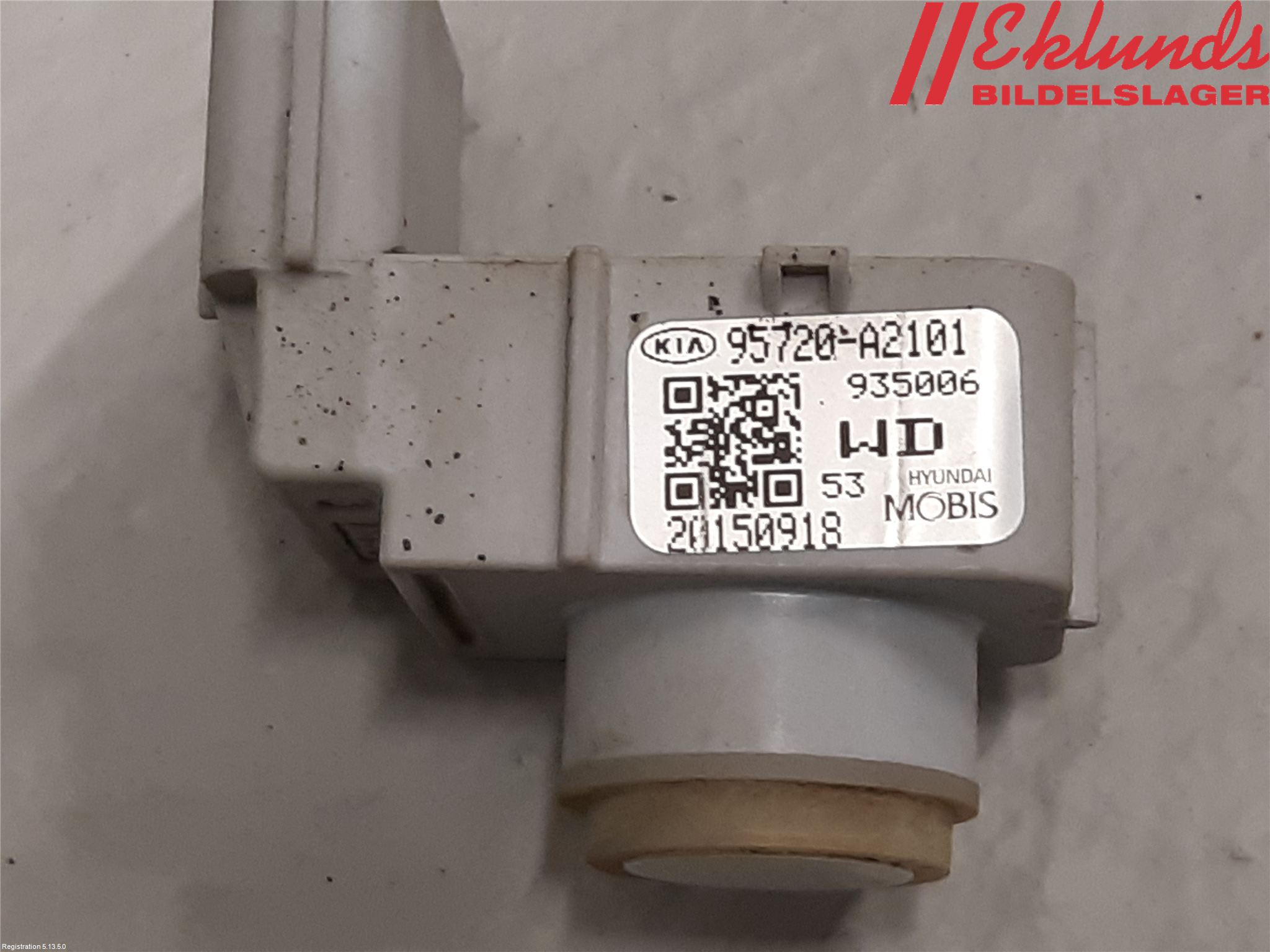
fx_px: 954
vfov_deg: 53.1
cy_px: 476
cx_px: 635
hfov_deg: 67.3
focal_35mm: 26
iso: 100
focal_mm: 3.93
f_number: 1.7
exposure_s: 1/50
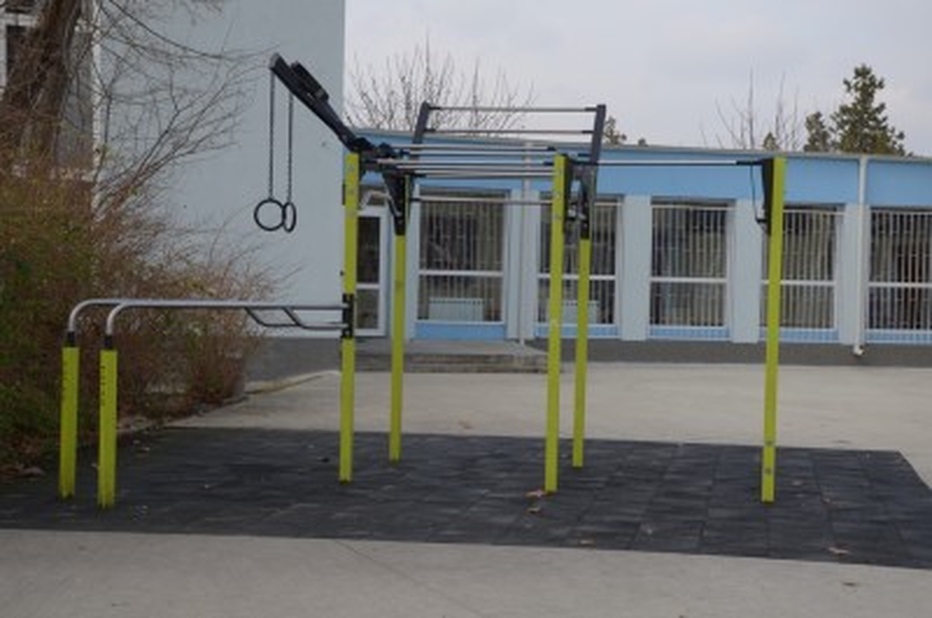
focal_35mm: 72
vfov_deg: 18.8
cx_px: 466
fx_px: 1860
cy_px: 309
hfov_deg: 28.1
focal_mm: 48
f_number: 9
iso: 200
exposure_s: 1/320
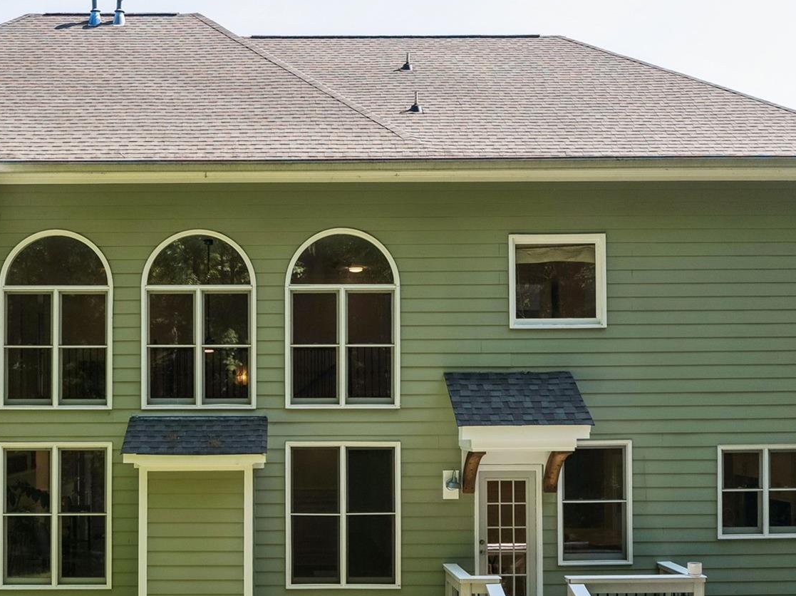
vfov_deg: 32.8
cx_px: 264
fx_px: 1011
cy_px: 335
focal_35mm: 44
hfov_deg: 42.4
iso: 250
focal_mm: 12.3
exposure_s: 1/1600
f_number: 2.8
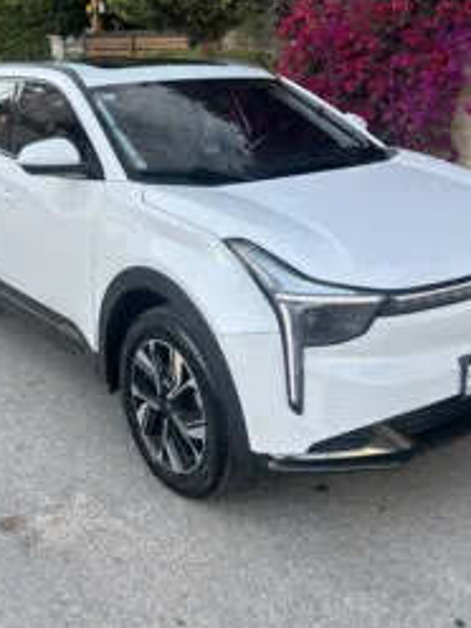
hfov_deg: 34.3
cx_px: 243
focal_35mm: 42
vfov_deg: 44.2
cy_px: 213
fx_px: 762
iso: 80
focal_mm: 5.7
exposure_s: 1/121
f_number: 1.5
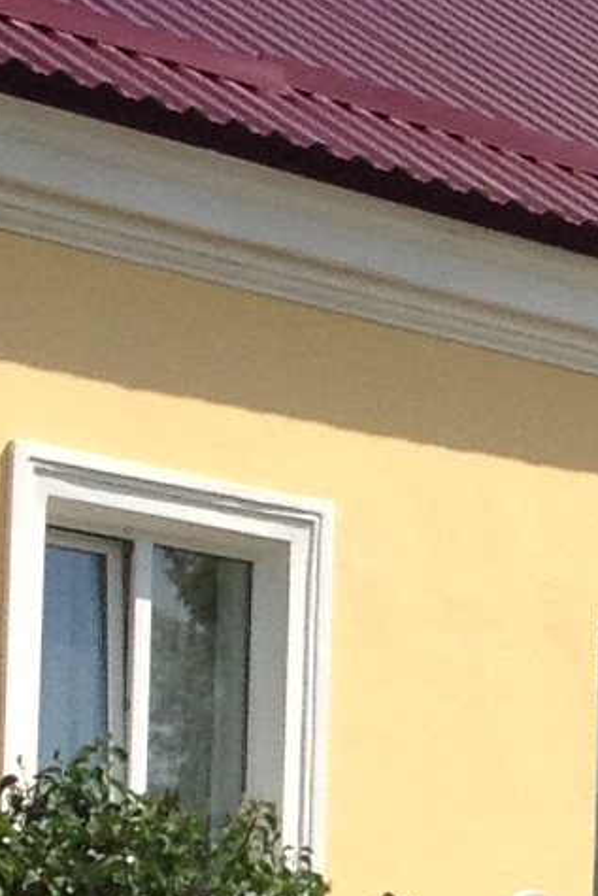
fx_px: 6224
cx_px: 1524
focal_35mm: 250
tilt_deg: +7.4
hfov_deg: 5.3
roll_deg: +0.3
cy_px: 1071
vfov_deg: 8.2
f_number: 2.4
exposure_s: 1/2208
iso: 50
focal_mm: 4.28
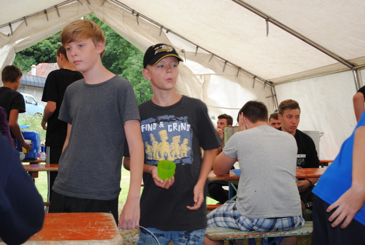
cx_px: 182
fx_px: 533
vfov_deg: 25.8
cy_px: 122
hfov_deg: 37.8
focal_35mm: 52
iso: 200
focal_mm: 35
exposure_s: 1/60
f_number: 5
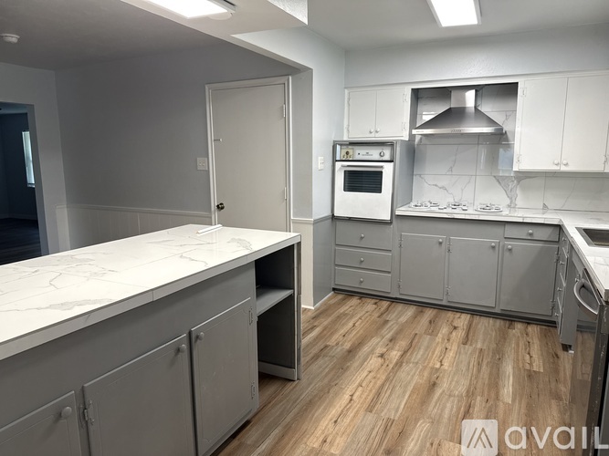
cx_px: 304
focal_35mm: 24
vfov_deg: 56.8
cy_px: 228
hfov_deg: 71.6
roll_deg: -0.2
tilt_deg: -9.8
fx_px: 422
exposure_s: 1/120
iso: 160
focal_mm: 6.76
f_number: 1.78
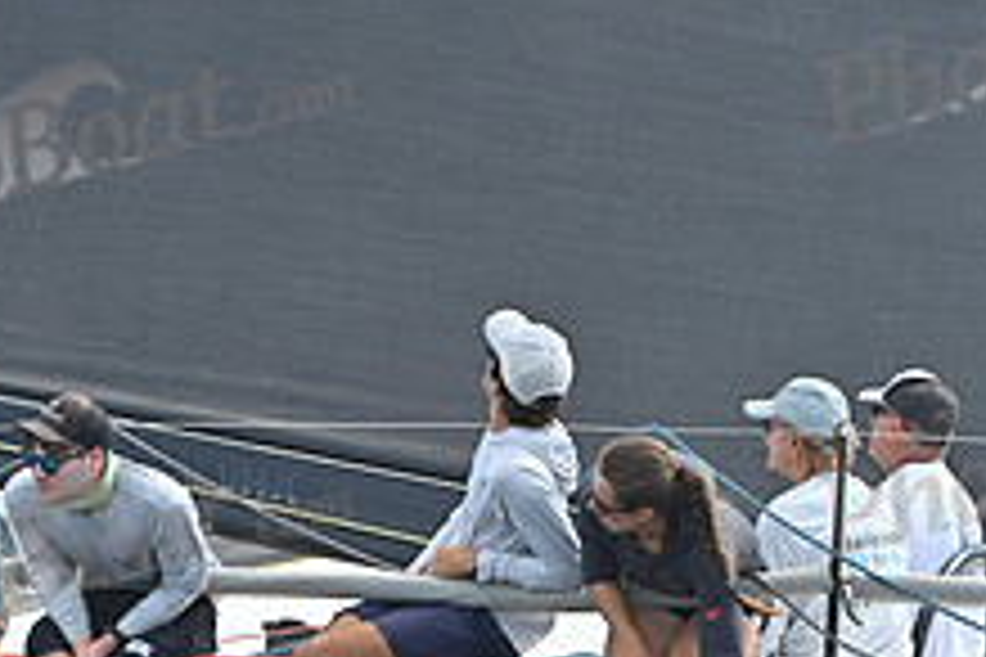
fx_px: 7394
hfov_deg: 7.6
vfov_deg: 5.1
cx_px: 590
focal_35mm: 270
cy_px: 740
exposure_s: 1/1000
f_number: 5
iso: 250
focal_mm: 102
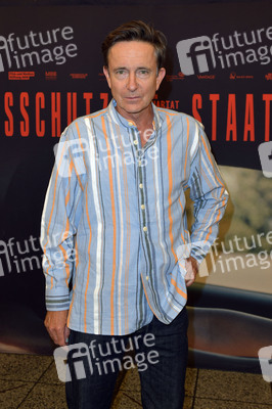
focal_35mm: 40
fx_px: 454
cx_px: 136
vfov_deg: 48.5
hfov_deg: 33.3
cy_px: 204
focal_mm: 40
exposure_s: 1/200
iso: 500
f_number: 5.6
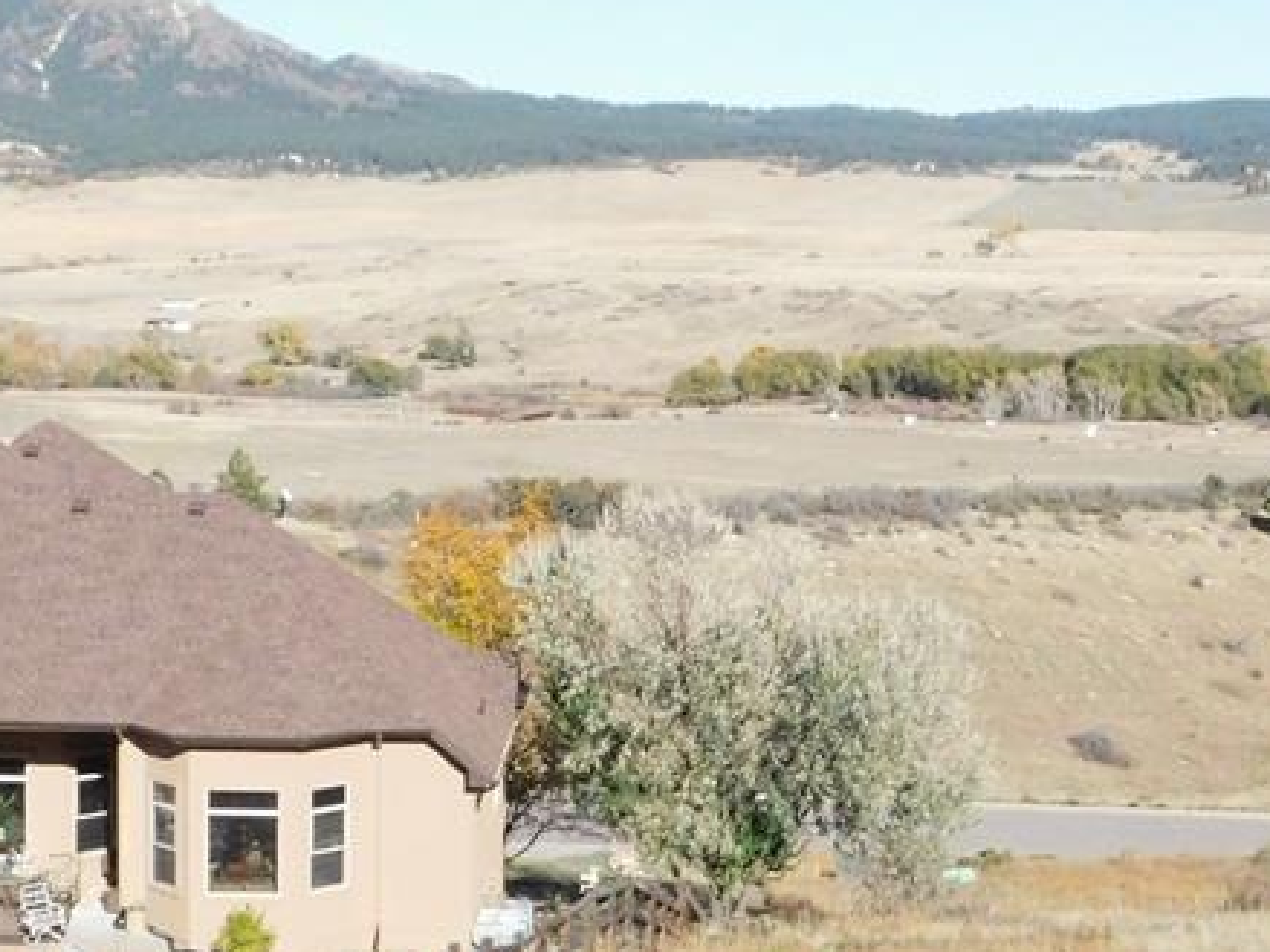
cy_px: 435
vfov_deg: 17.6
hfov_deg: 23.3
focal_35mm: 84
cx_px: 709
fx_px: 3081
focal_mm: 6.3
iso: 800
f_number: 7
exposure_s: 1/1500
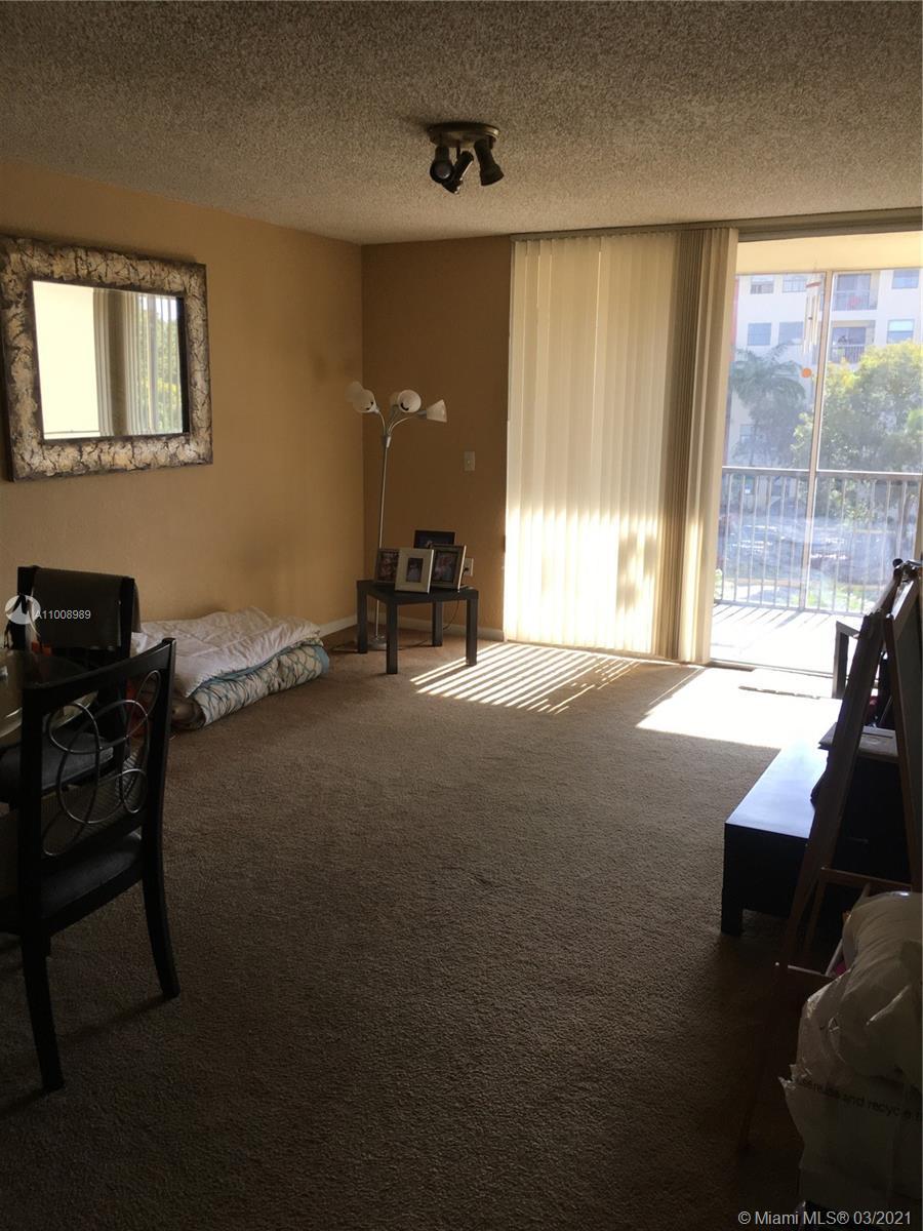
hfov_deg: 48.2
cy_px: 616
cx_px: 462
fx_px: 1031
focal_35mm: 29
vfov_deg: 61.7
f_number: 2.2
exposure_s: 1/120
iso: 40
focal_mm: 4.15
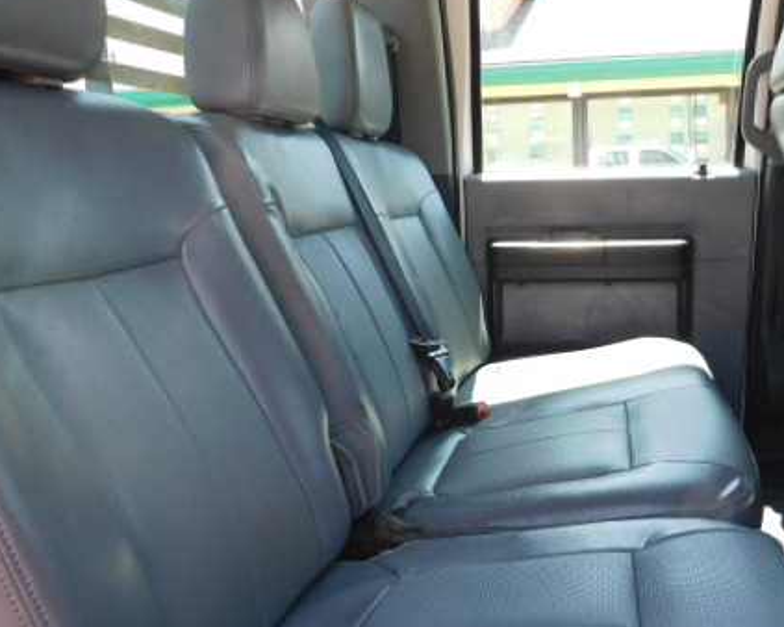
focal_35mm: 34
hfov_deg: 52.3
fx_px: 789
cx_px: 493
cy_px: 330
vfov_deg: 43.3
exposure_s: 1/125
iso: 125
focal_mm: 4
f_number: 3
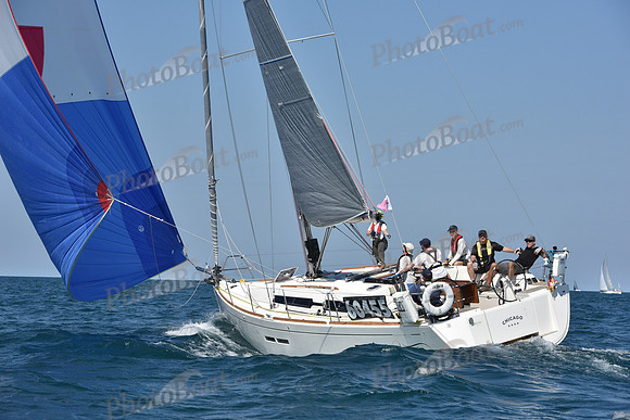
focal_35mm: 105
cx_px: 315
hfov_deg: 19.5
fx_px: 1838
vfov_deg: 13.0
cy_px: 210
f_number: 8
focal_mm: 105
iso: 250
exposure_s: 1/1600
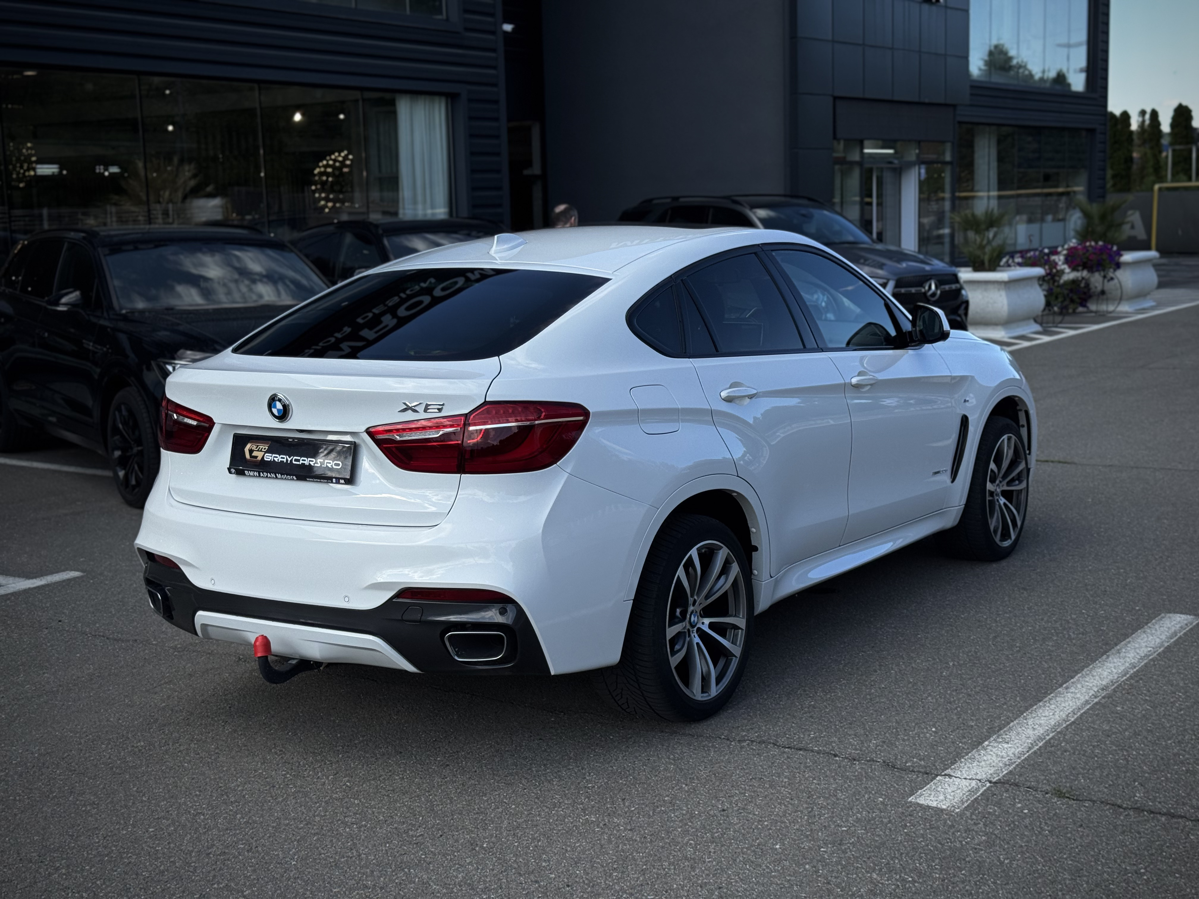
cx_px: 600
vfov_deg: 30.3
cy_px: 450
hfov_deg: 39.7
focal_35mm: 48
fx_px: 1663
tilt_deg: -7.9
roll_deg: +1.7
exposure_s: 1/2717
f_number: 1.78
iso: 64
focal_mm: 6.76
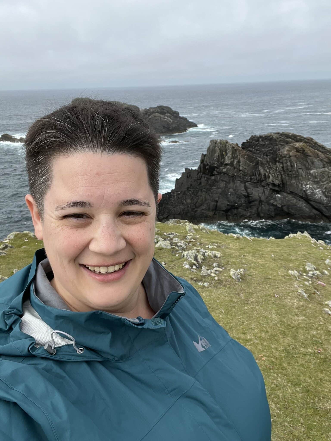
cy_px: 220
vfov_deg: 60.0
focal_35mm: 30
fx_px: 382
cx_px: 166
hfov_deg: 46.8
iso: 32
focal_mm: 2.71
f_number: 2.2
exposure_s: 1/651
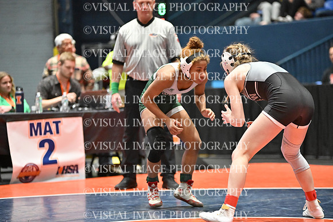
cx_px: 166
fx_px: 1295
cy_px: 111
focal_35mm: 140
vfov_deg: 9.8
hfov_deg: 14.7
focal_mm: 140
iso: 6400
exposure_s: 1/1000
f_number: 2.8
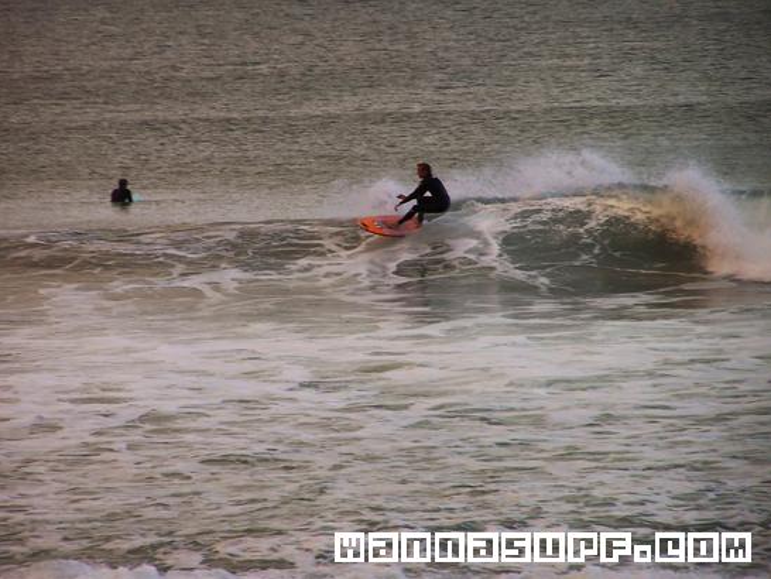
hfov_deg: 5.4
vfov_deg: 4.0
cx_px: 386
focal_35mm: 369
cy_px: 290
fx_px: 8222
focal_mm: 60.8
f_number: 3.6
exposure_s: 1/500
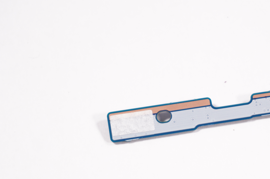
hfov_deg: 16.0
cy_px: 129
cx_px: 185
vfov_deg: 10.7
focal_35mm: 128
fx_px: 958
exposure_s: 1/100
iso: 500
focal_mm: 49
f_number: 5.6
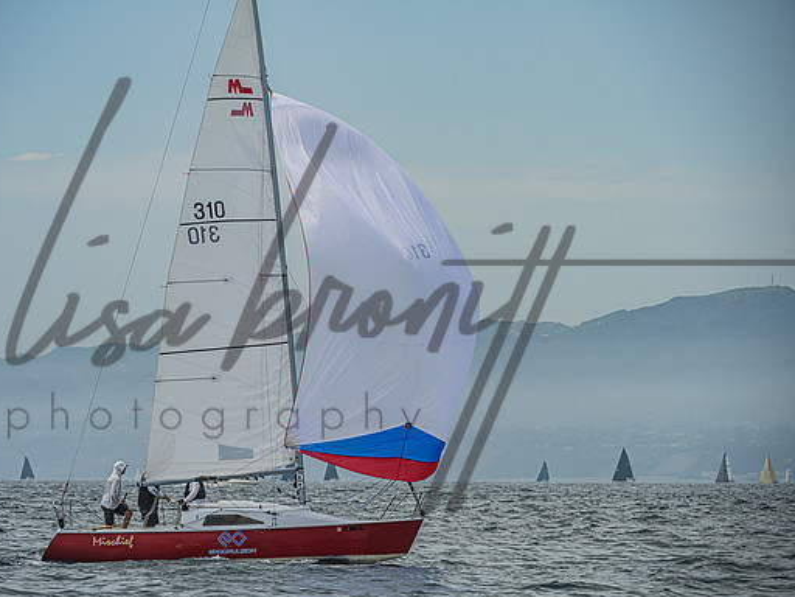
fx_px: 4915
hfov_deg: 9.2
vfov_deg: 6.9
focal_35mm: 214
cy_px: 299
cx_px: 344
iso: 320
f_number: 8
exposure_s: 1/2000
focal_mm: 190
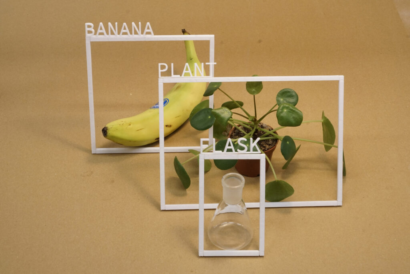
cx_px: 205
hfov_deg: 27.0
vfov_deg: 18.2
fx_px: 854
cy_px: 137
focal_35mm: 75
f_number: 16
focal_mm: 50
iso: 800
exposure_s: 1/10
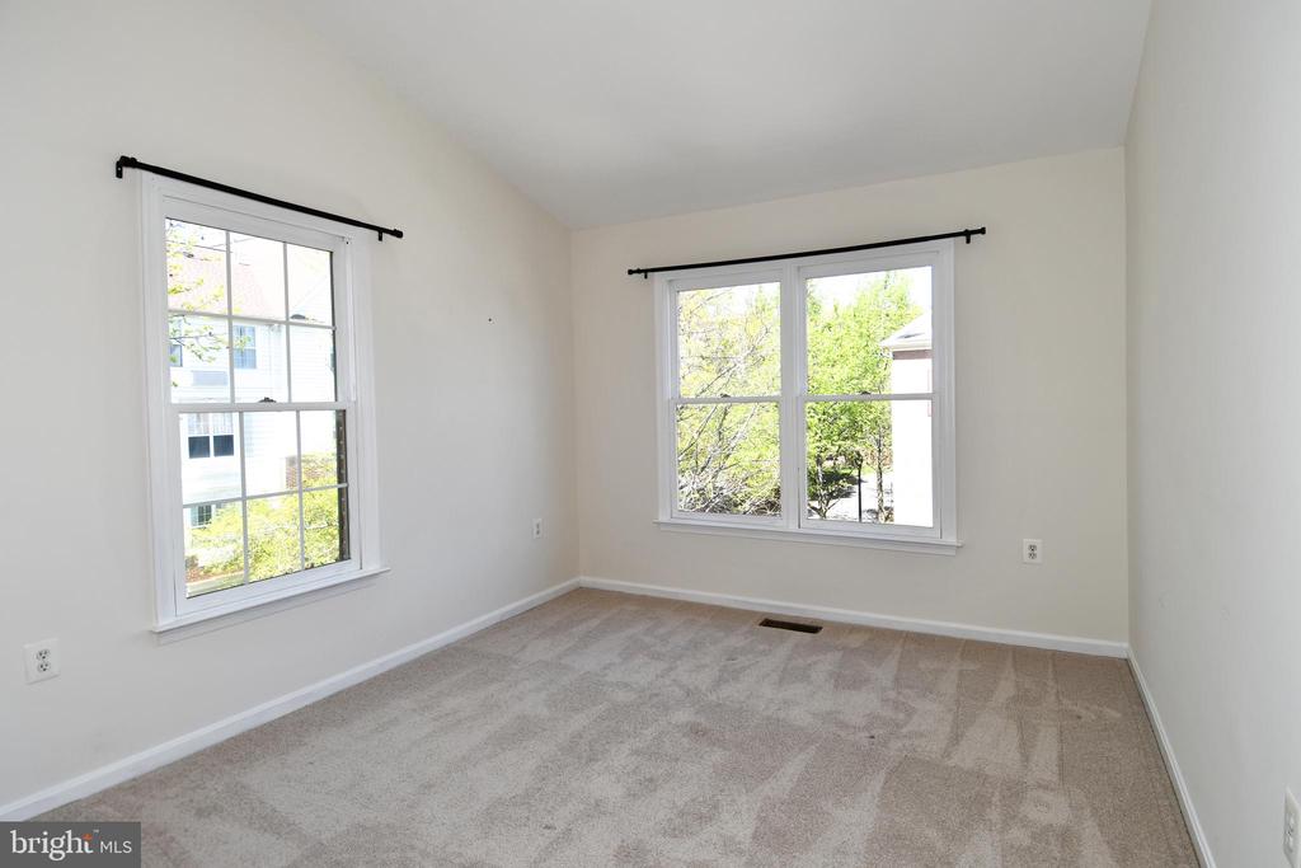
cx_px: 650
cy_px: 434
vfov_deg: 67.4
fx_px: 651
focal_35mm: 18
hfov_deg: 90.0
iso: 100
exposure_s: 1/160
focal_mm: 12
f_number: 6.3
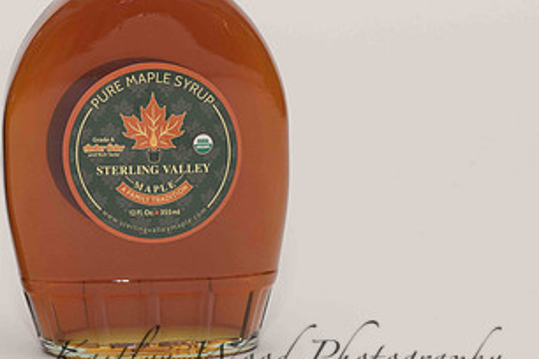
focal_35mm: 169
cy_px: 85
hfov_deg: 12.1
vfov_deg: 8.1
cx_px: 48
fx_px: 2530
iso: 400
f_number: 13
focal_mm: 85
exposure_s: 1/100
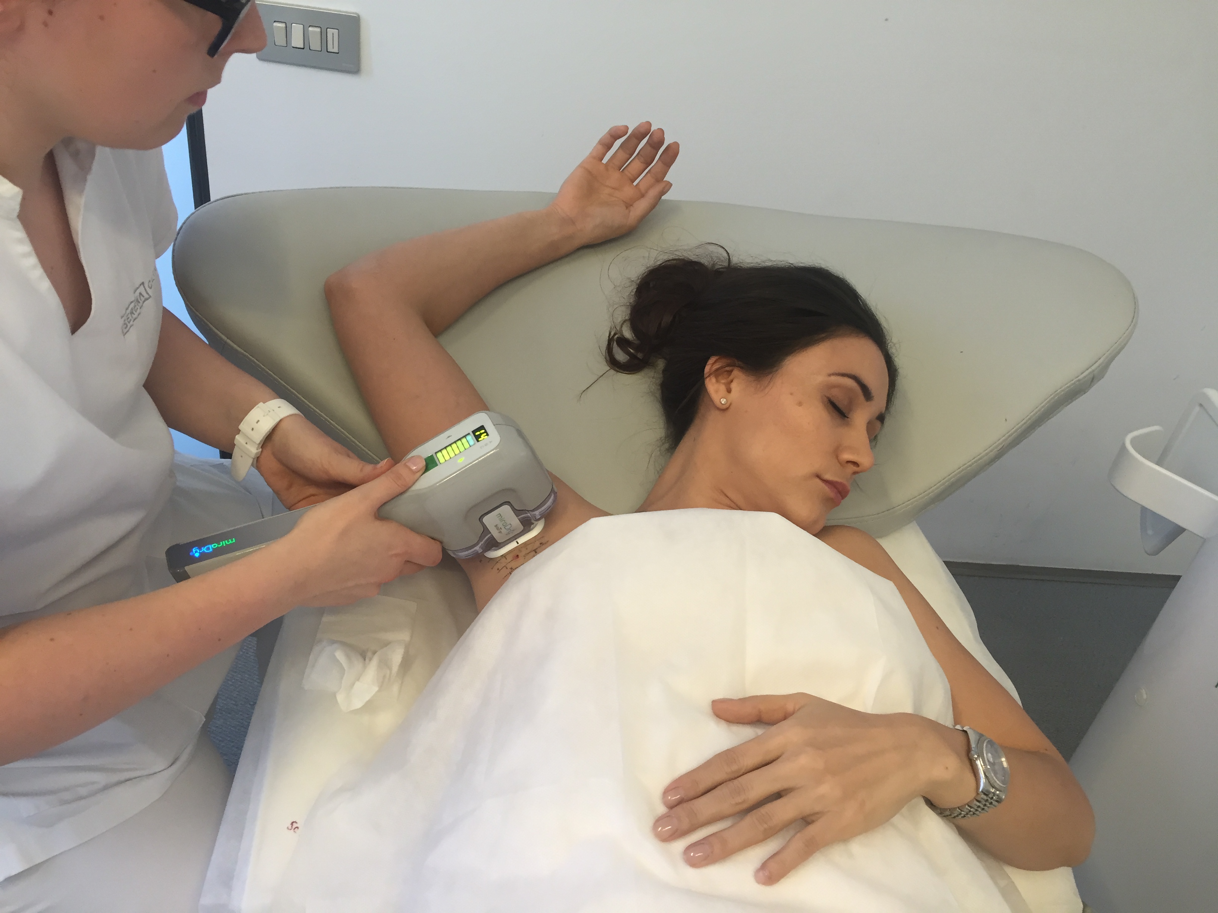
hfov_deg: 61.7
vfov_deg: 48.2
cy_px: 456
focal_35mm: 29
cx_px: 609
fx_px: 1020
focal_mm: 4.15
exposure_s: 1/33
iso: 80
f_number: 2.2
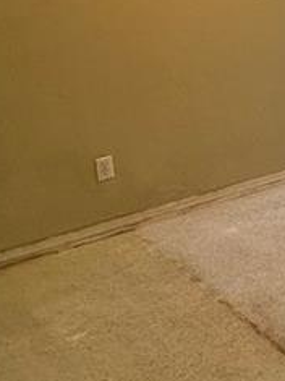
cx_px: 576
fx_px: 670
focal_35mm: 61
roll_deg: -1.6
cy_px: -10
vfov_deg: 29.4
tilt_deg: -3.8
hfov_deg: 17.2
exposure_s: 1/120
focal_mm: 2.22
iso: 125
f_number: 2.2
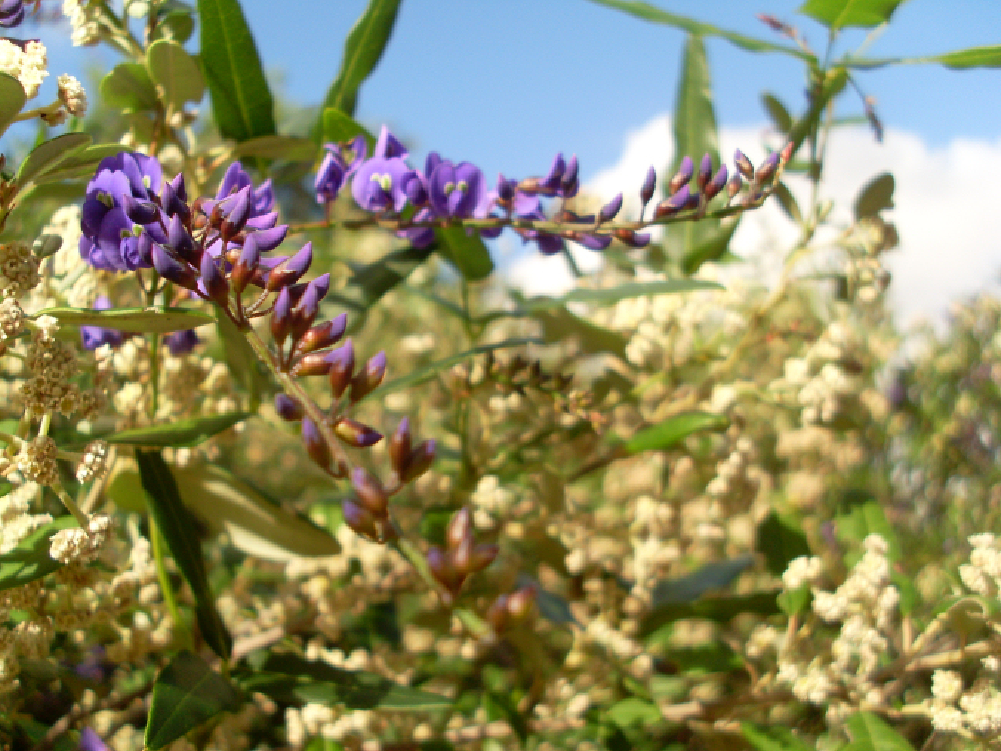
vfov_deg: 37.7
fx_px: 1099
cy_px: 376
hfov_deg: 49.0
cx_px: 500
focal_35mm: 38
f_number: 7.7
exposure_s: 1/125
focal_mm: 6.3
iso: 80
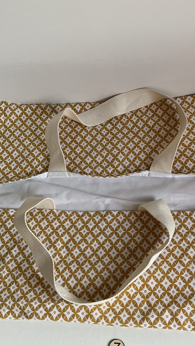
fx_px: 331
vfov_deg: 55.2
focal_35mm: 36
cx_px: 116
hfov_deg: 32.7
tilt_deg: -64.2
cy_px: 191
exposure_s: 1/125
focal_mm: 3
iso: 16
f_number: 1.8
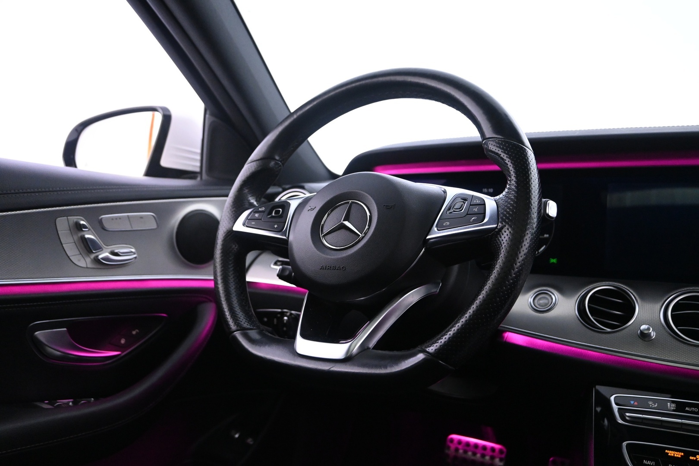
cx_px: 350
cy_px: 233
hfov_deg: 63.2
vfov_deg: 44.6
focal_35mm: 29
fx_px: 568
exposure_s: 1/30
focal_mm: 19.5
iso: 3200
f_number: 3.8
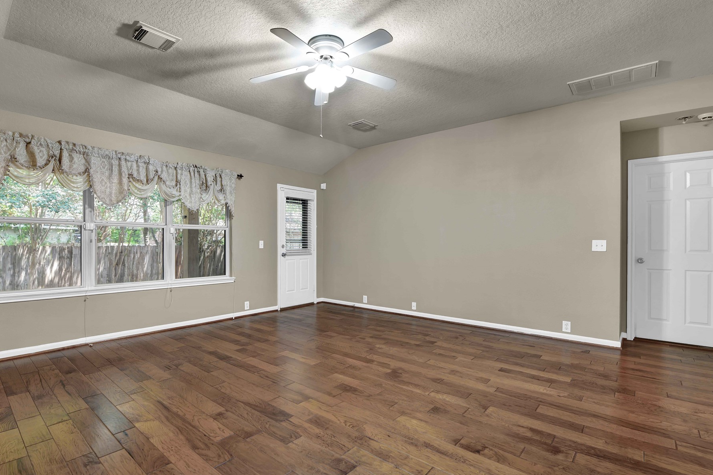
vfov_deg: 70.4
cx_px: 313
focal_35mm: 17
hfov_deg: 92.8
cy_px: 246
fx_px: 337
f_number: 8
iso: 100
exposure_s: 1
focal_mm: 14
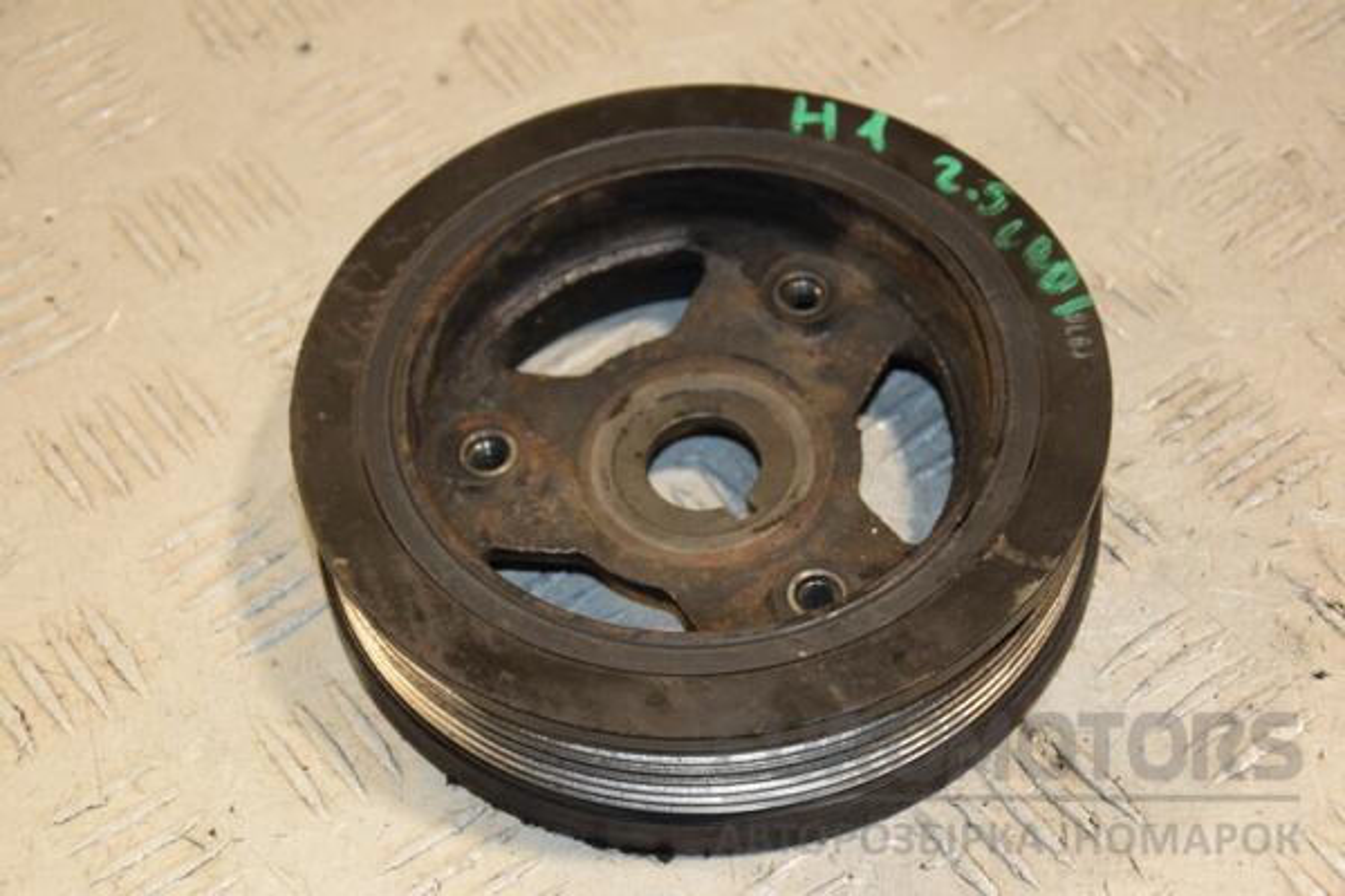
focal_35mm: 87
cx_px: 672
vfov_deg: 15.7
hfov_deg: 23.4
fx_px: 3250
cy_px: 448
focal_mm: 58
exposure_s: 1/125
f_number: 5
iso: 800
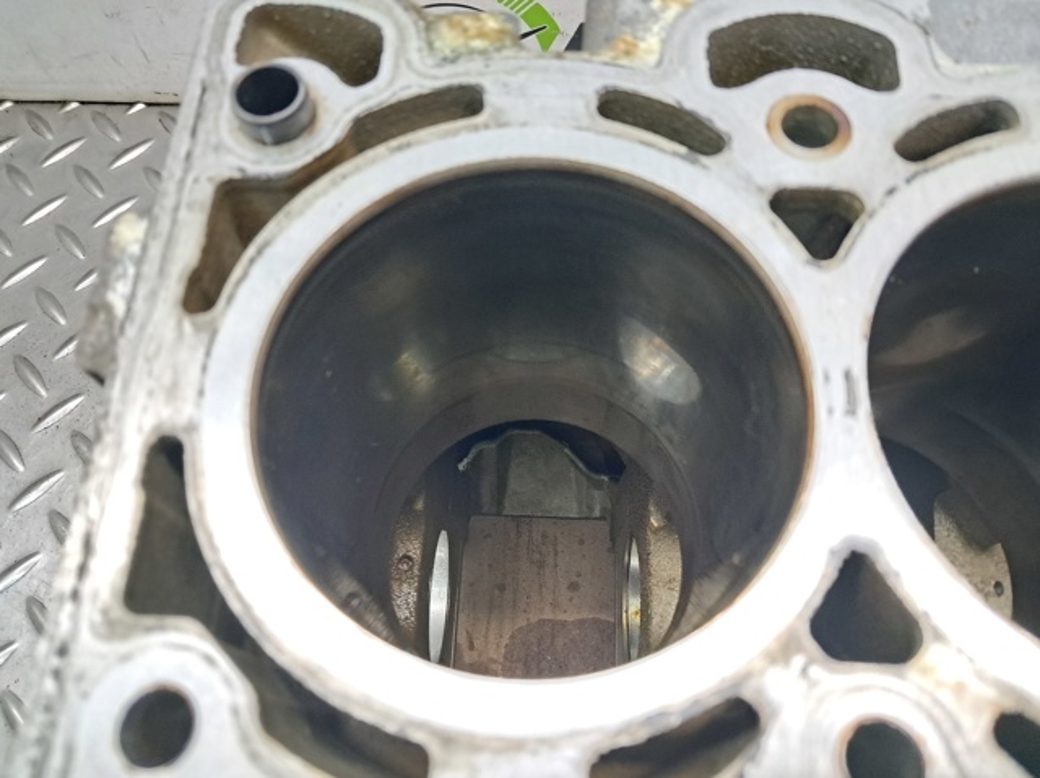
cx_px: 520
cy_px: 389
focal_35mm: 27
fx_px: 811
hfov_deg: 65.4
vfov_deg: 51.3
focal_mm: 4
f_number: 1.8
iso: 500
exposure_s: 1/50
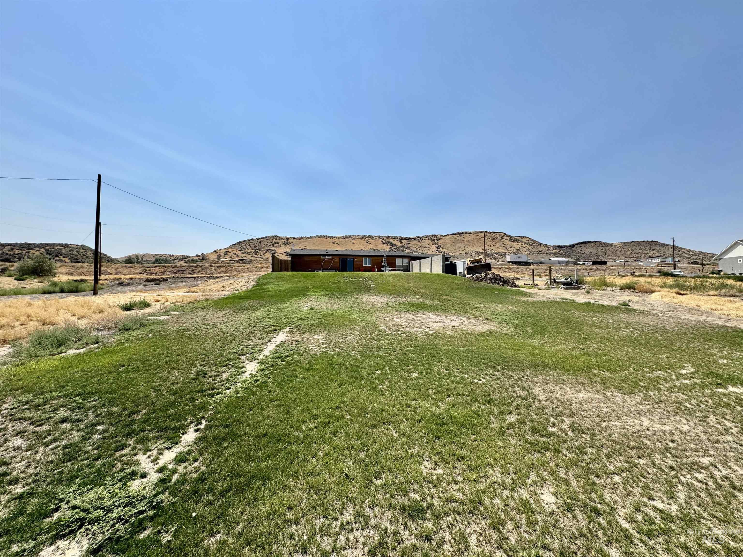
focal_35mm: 14
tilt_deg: +0.7
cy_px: 278
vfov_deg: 85.7
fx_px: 300
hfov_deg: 102.1
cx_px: 372
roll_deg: +0.4
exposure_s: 1/3247
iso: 50
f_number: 2.2
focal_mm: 2.22
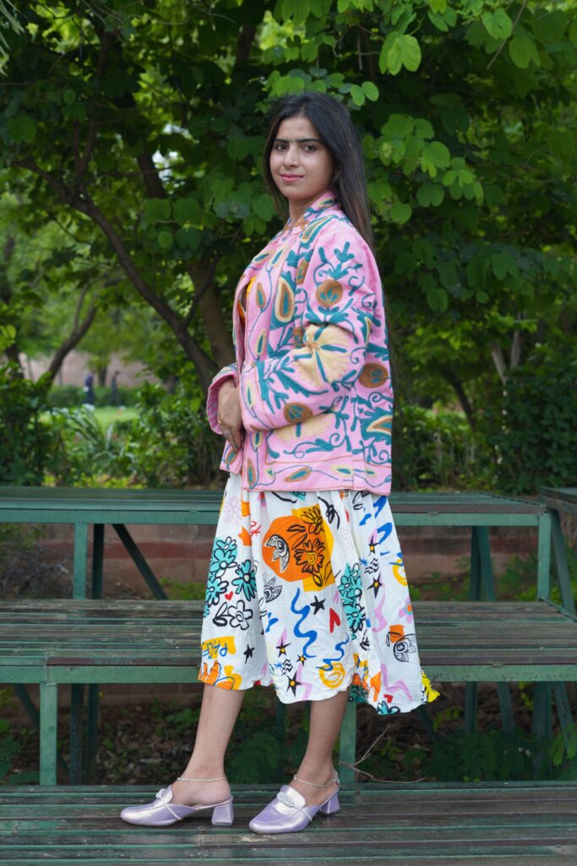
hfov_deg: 27.0
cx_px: 288
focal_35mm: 50
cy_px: 433
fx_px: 1202
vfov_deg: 39.6
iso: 100
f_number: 4
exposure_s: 1/125
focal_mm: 50
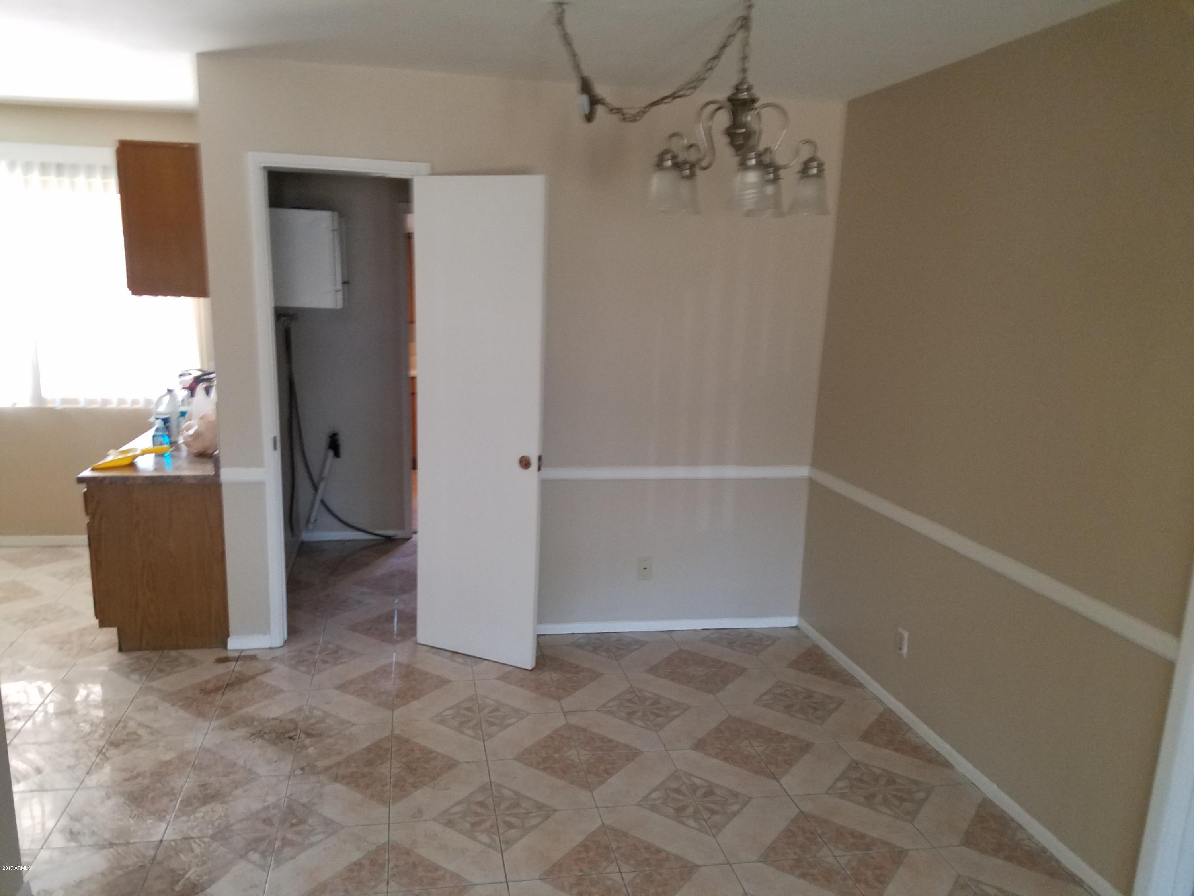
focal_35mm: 26
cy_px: 448
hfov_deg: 67.3
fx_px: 897
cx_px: 597
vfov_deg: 53.1
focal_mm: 4.2
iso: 200
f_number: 1.7
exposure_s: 1/24
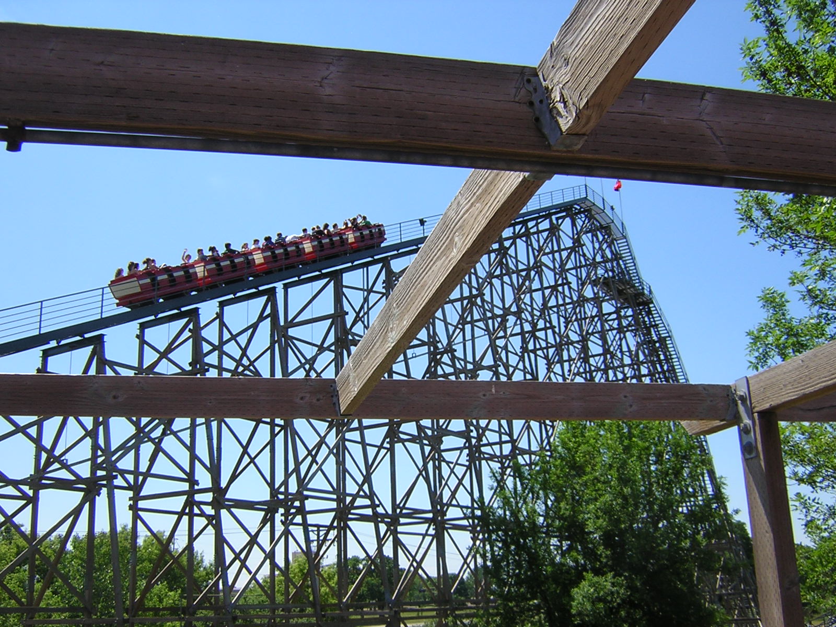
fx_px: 869
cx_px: 418
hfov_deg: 51.4
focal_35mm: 36
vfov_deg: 39.7
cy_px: 314
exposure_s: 1/274
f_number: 5.2
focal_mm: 4.7
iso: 100
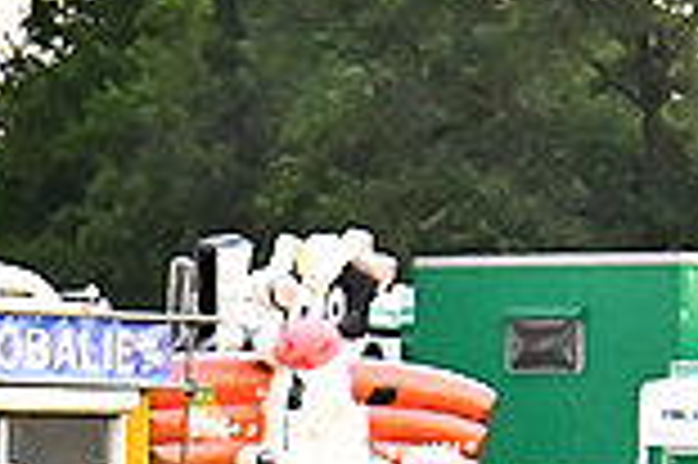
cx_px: -712
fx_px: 10188
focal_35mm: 526
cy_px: 561
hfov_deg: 3.9
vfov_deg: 2.6
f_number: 5.6
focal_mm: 68
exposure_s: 1/500
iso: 4000
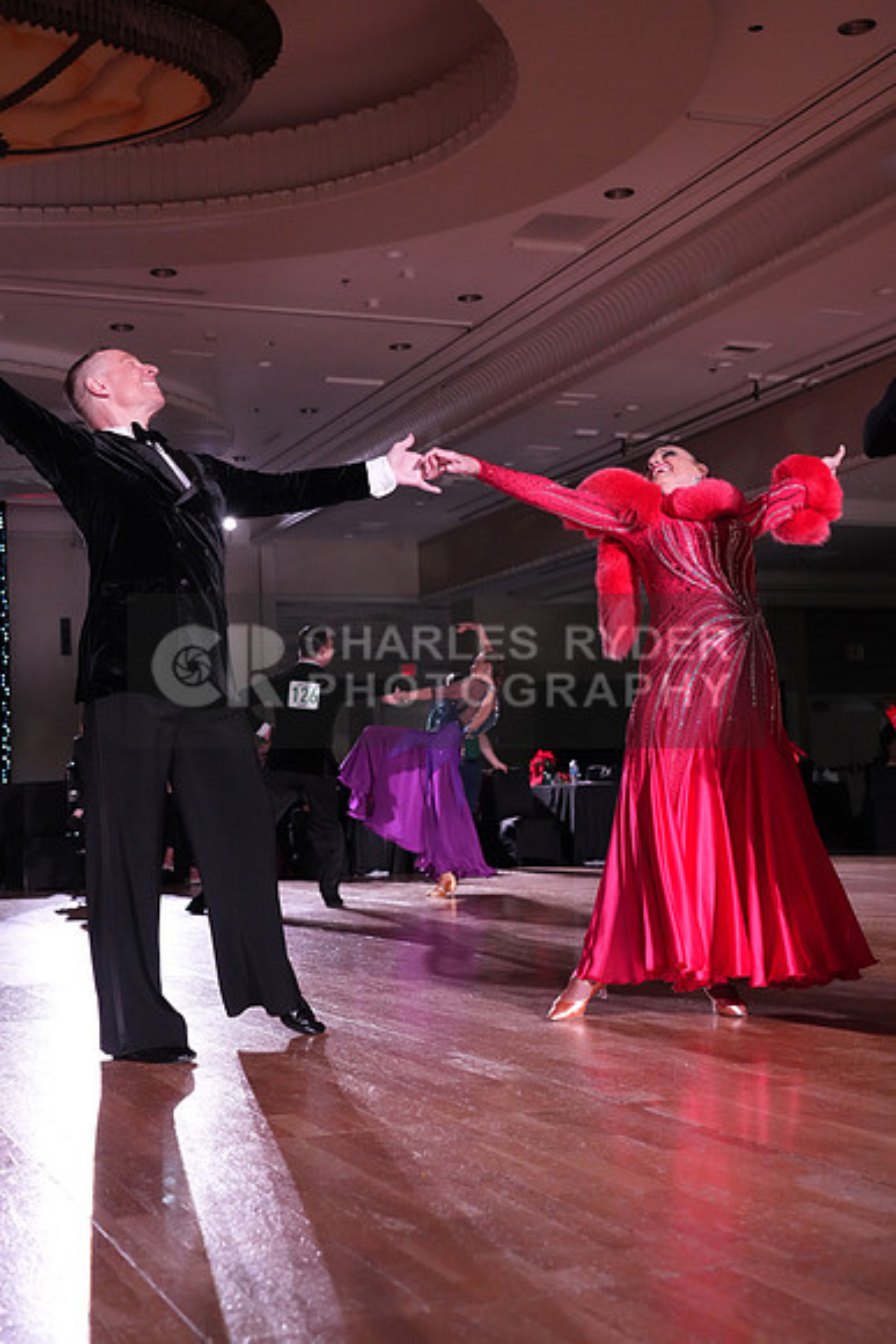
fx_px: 1642
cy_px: 672
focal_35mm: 44
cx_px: 448
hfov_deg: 30.5
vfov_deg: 44.5
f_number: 5
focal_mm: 44
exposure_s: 1/320
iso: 5000
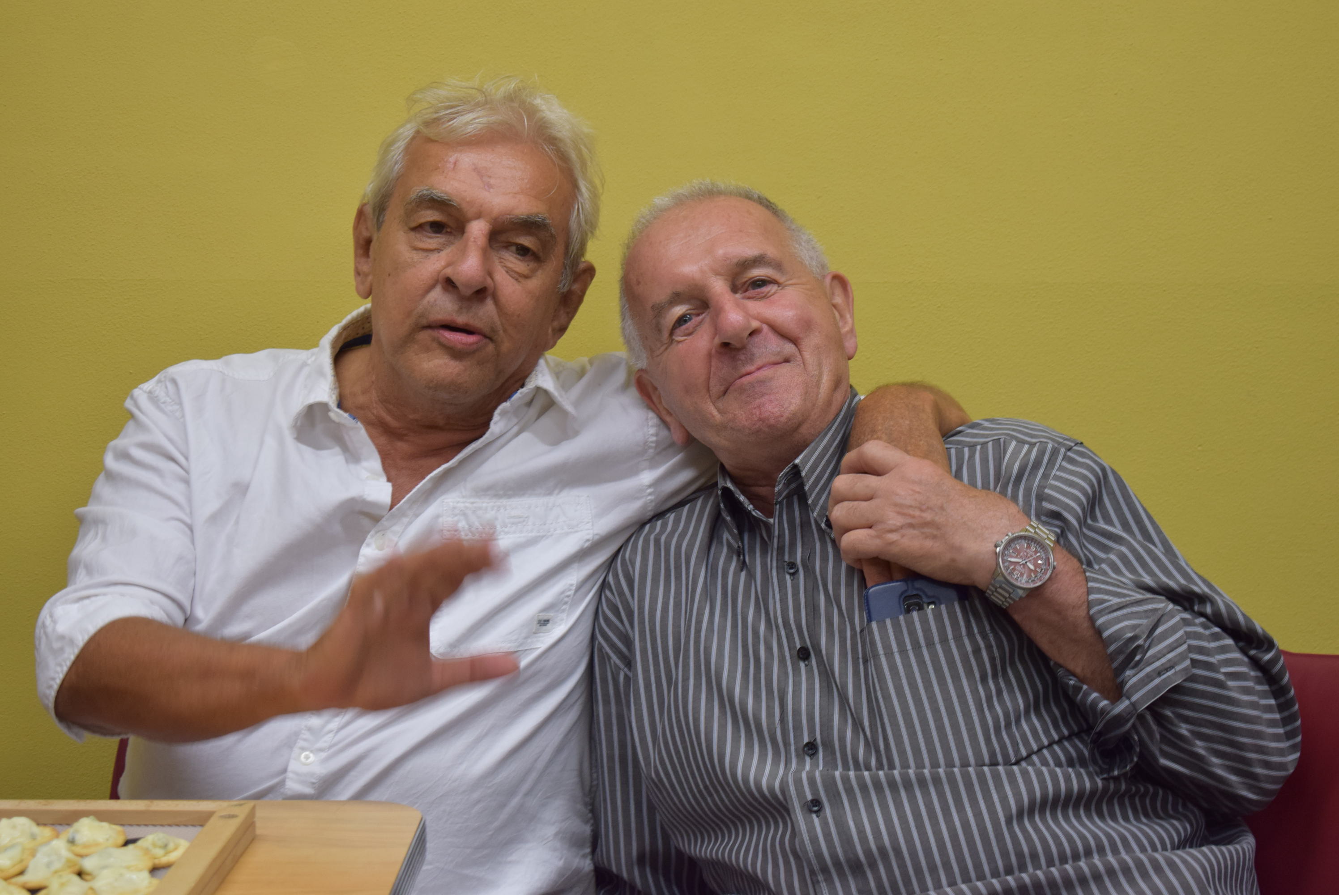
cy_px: 448
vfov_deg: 17.5
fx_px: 2903
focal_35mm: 78
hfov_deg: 26.0
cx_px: 670
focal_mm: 52
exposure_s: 1/60
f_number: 5.6
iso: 640
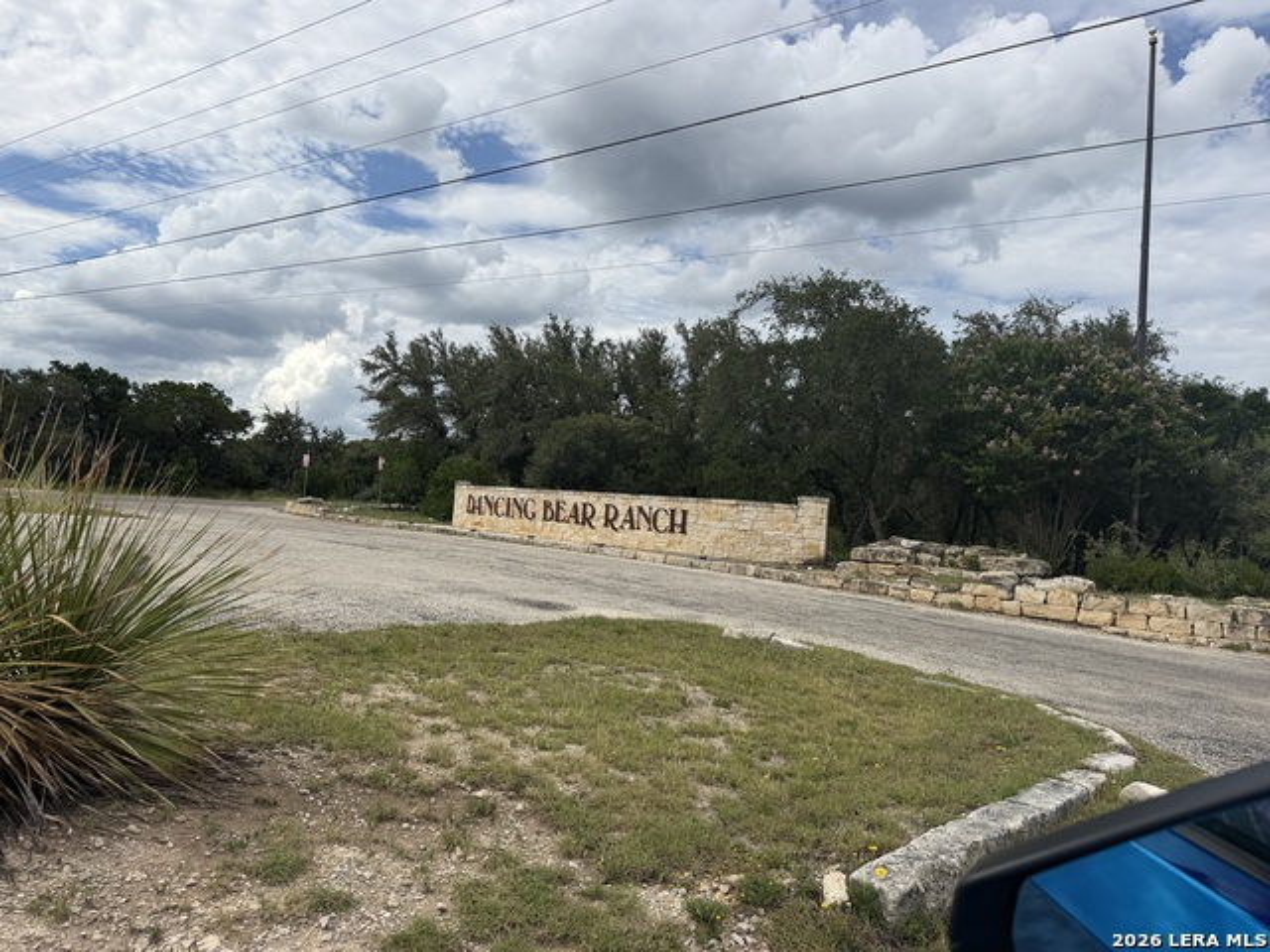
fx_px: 881
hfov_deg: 71.6
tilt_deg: +2.8
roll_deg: -5.1
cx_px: 635
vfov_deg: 56.8
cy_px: 476
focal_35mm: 24
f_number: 1.78
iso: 80
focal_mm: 6.76
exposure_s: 1/7353
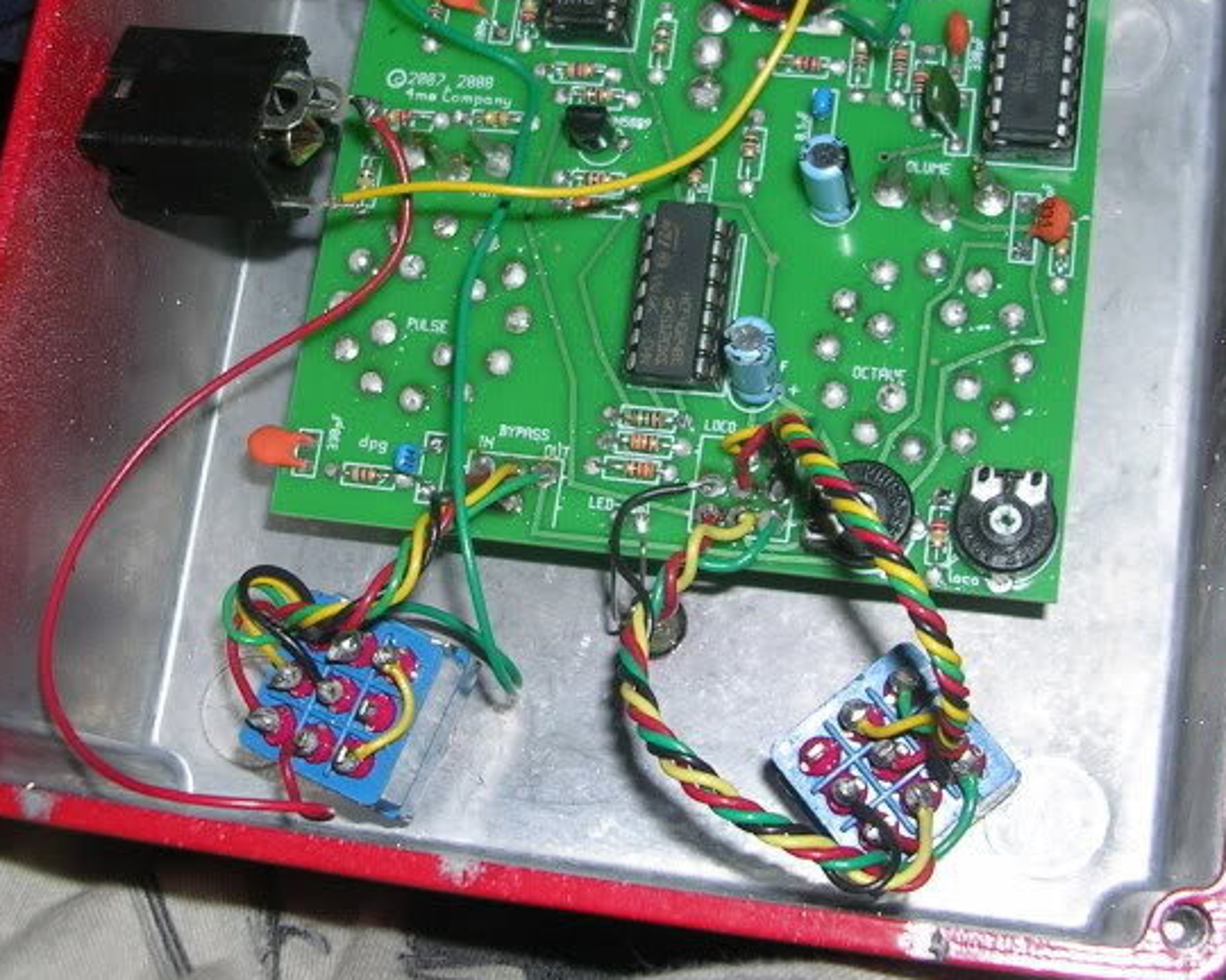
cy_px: 356
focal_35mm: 55
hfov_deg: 34.1
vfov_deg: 27.5
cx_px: 522
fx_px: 1996
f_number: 2.8
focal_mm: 5.8
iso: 50
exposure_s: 1/60.1
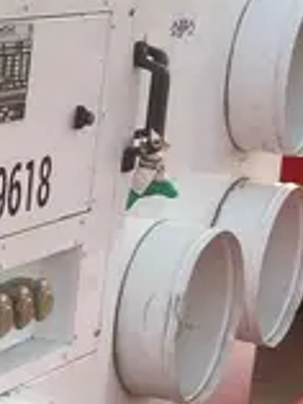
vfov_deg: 15.0
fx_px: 1527
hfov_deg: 10.2
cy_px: 318
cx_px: -367
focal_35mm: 131
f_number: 1.8
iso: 32
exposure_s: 1/120
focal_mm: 3.99
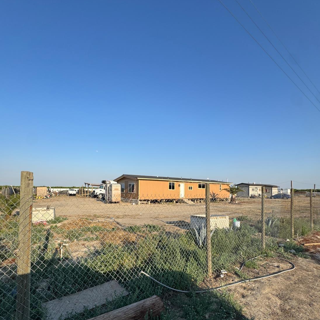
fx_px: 178
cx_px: 160
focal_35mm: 17
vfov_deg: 83.1
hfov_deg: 84.0
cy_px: 190
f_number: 2.2
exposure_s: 1/1160
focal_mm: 2.22
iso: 50
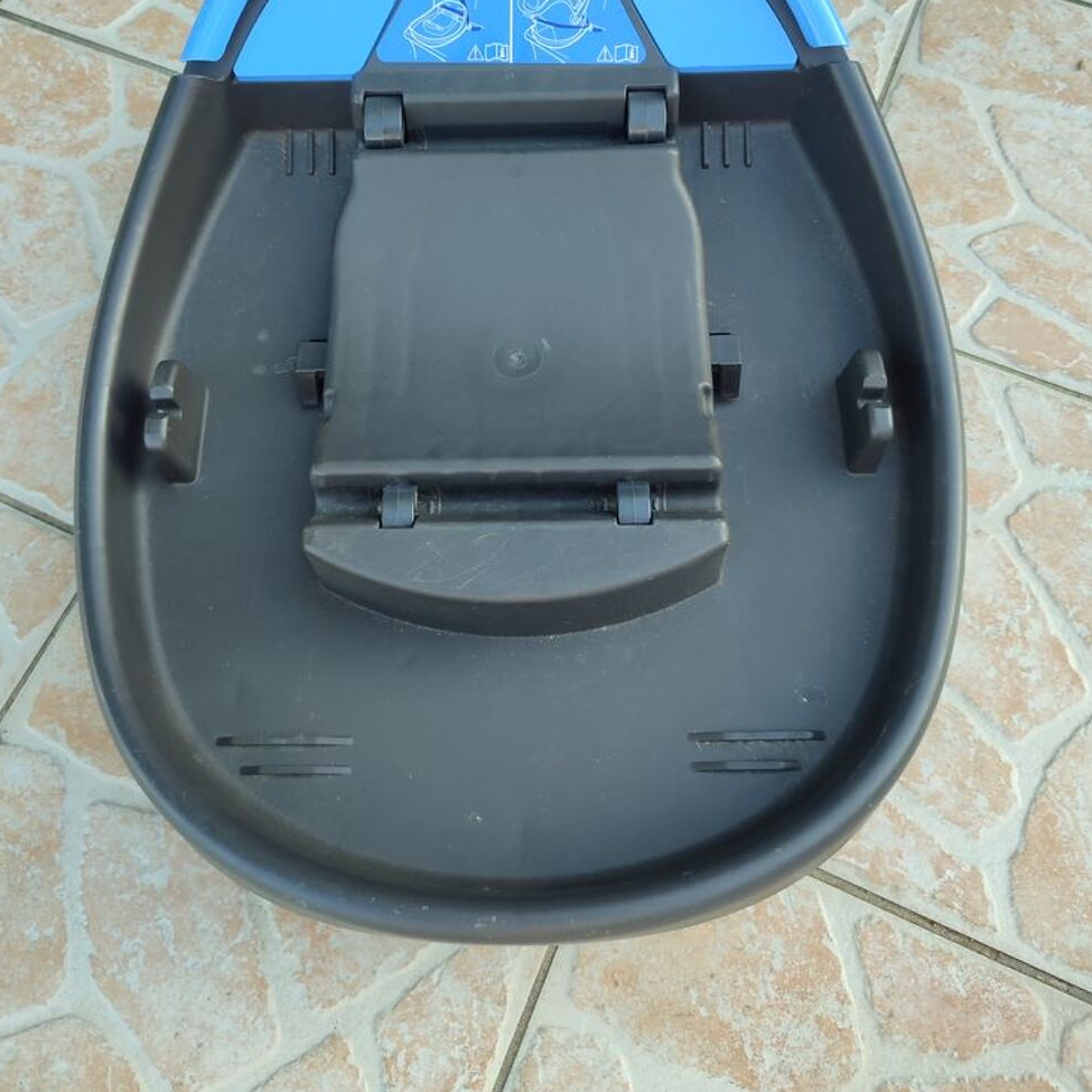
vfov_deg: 54.7
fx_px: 1035
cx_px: 538
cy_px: 378
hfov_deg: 55.6
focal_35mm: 29
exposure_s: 1/100
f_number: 1.89
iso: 96
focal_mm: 5.89
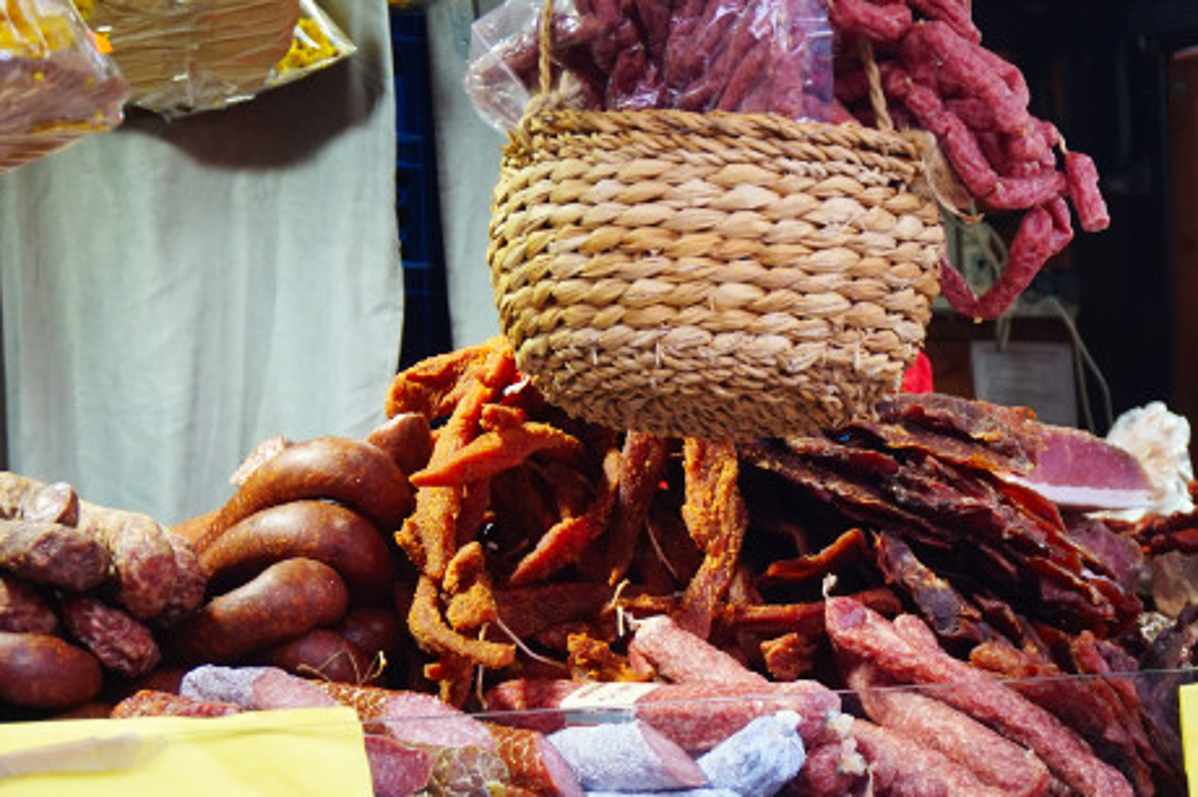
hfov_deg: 25.0
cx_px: 758
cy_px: 475
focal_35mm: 81
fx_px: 2689
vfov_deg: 16.8
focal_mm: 31
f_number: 5
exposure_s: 1/60
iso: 500
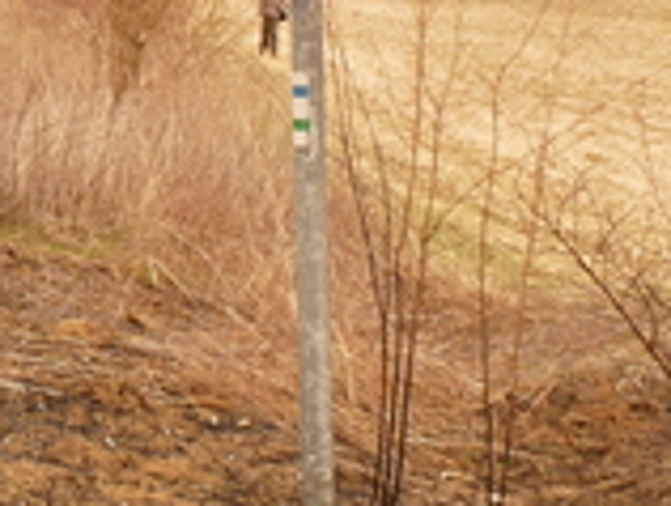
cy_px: 115
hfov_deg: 9.8
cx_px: -251
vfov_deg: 7.5
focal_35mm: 198
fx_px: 3844
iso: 100
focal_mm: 8.7
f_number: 4
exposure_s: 1/125
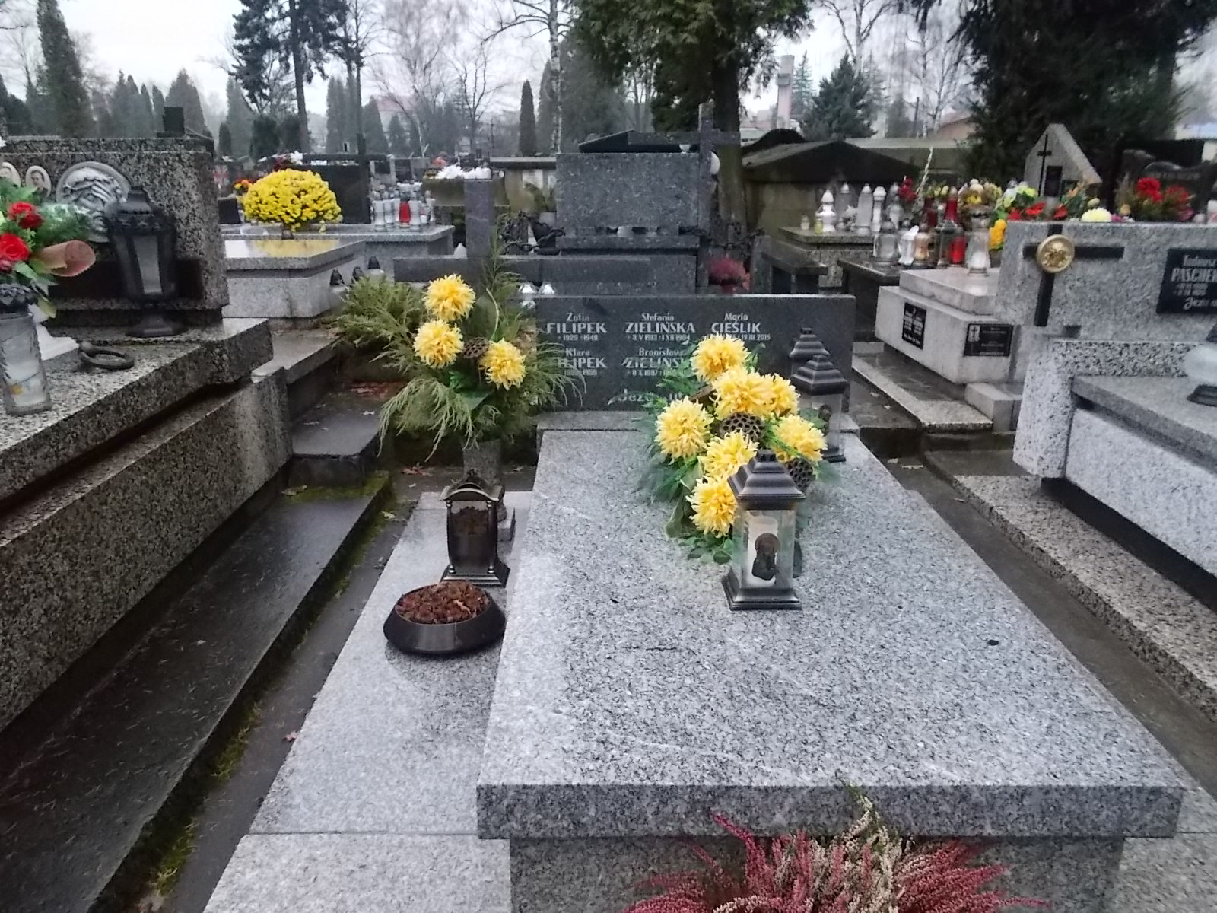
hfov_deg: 67.3
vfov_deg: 53.1
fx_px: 914
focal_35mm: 26
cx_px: 608
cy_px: 456
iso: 400
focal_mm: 4.6
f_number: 3.2
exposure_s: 1/200
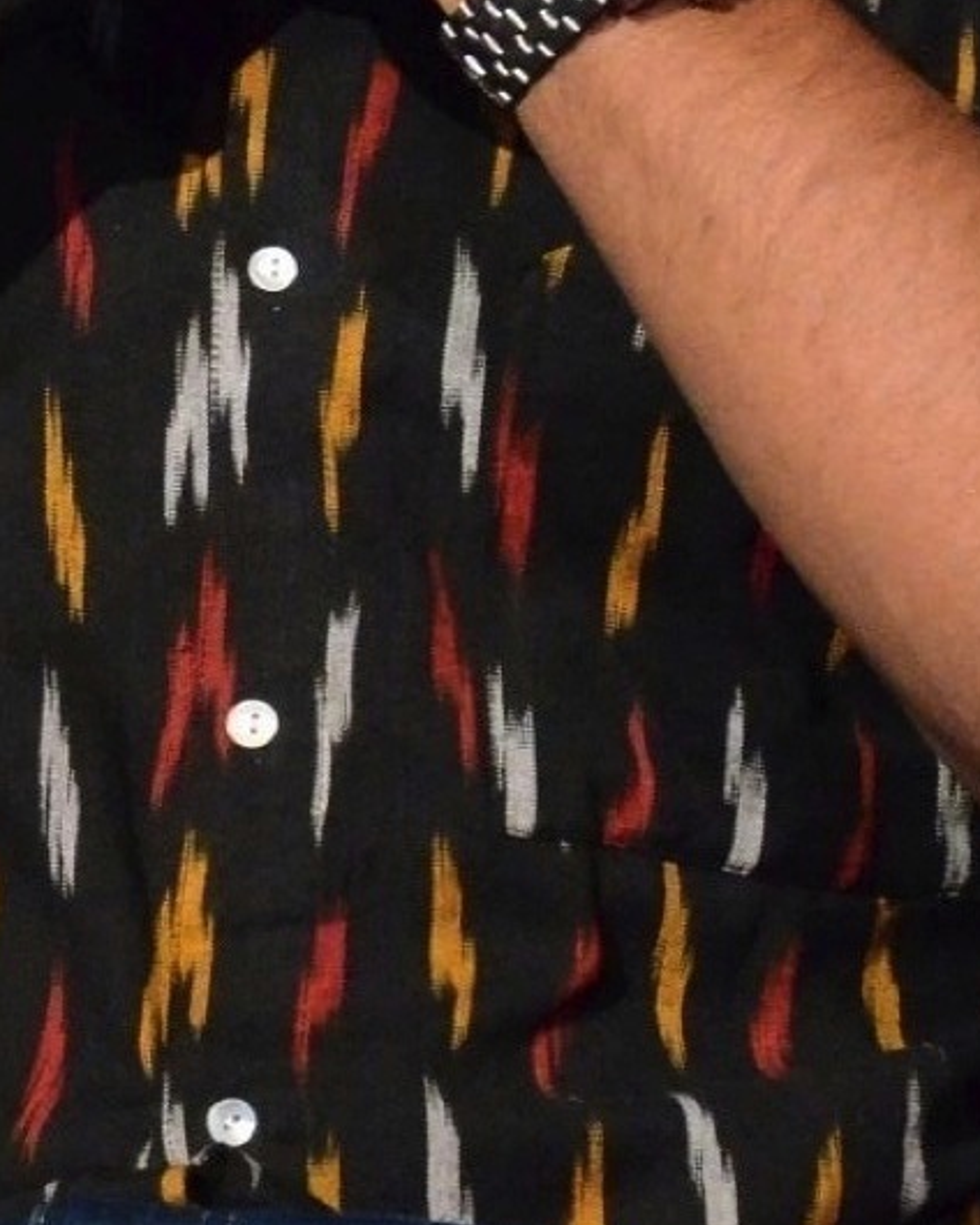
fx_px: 11493
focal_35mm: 317
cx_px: 106
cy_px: 242
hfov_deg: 4.9
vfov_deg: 6.1
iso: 8000
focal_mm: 66
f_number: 6.3
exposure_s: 1/100
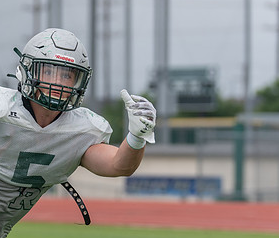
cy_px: 112
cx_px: 3
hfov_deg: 5.7
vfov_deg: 4.9
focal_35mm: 329
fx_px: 2788
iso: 200
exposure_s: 1/1250
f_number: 3.5
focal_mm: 134
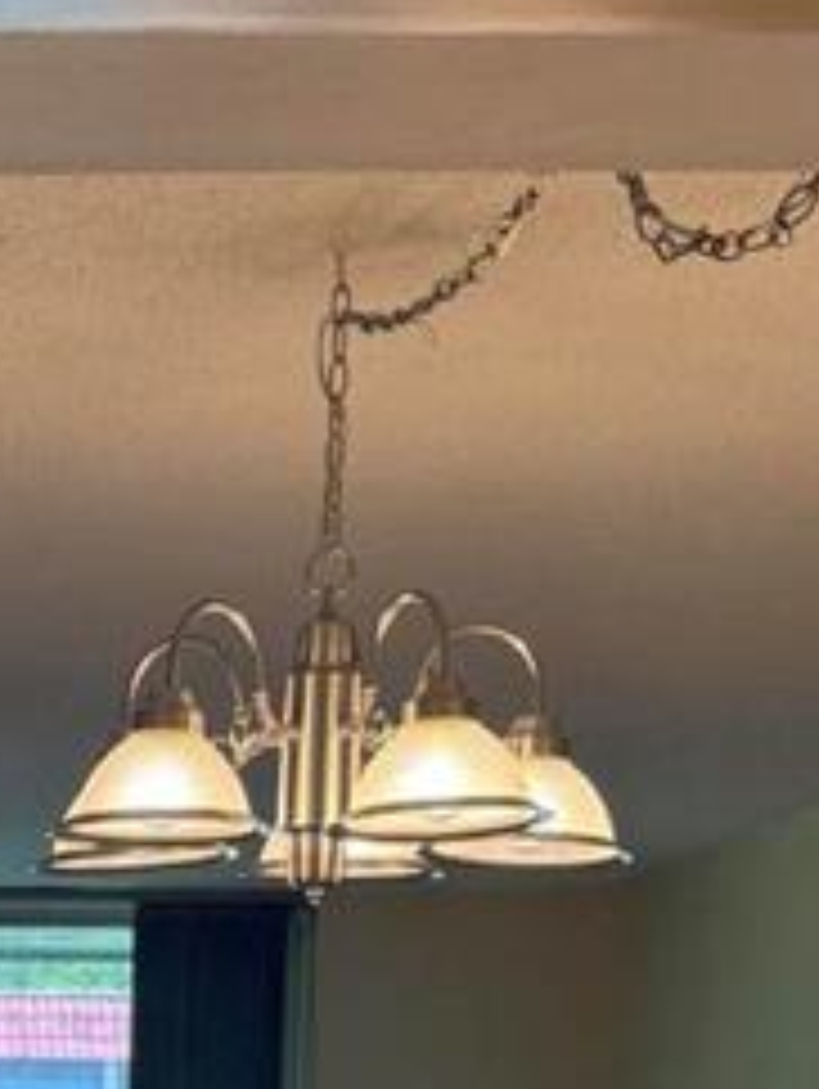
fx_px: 3747
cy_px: 1526
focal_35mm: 119
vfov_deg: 15.5
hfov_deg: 11.9
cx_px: -423
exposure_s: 1/240
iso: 125
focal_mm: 6.76
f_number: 1.78
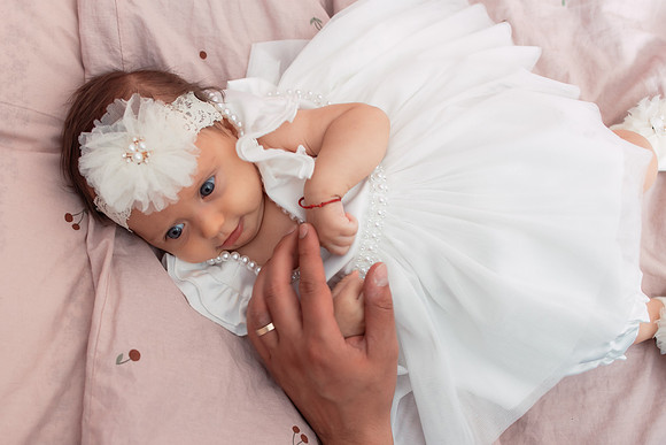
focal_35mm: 42
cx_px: 263
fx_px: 784
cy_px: 269
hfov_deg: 45.7
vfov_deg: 31.5
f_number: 3.2
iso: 640
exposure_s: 1/200
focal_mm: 35
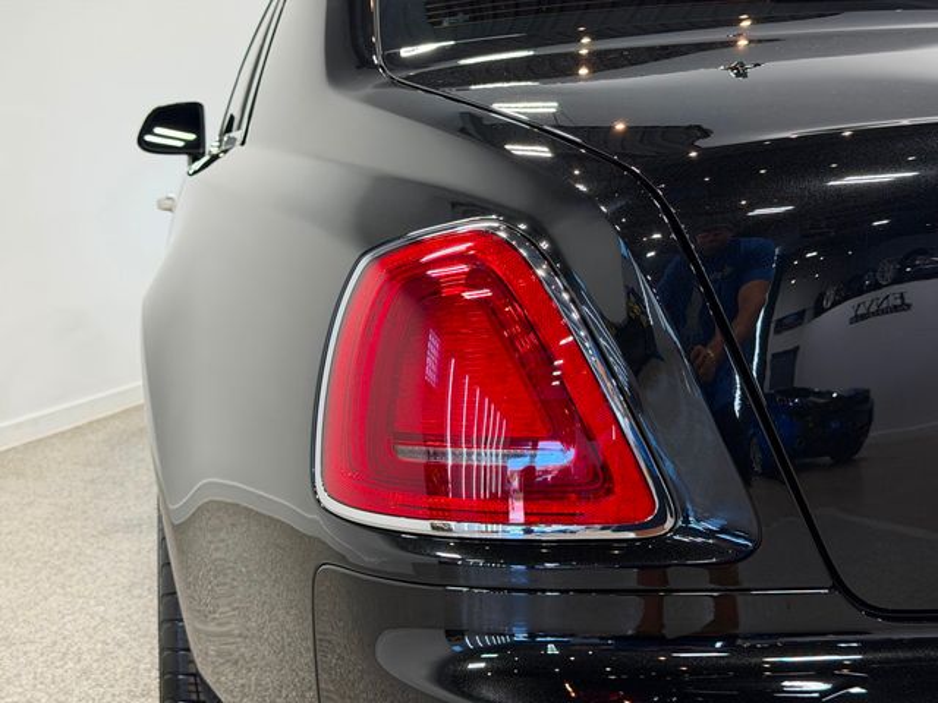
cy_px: 352
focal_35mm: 48
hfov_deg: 39.7
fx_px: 1301
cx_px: 469
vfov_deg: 30.3
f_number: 1.78
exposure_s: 1/120
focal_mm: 6.76
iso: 64
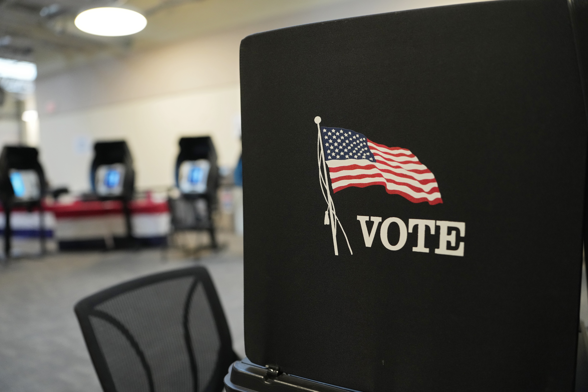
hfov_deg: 65.5
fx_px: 457
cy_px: 196
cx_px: 294
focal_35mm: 28
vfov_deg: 46.4
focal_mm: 28
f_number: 2
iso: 3200
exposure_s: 1/500
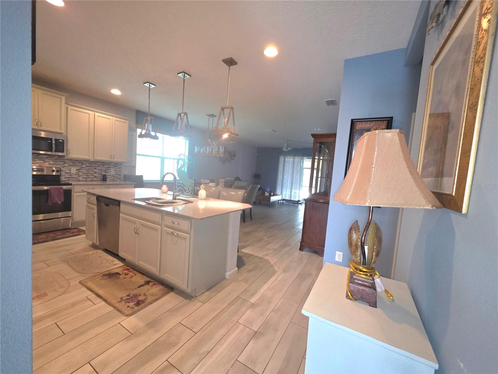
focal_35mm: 13
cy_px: 187
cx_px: 249
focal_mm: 2.2
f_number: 1.9
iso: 200
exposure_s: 1/60.2
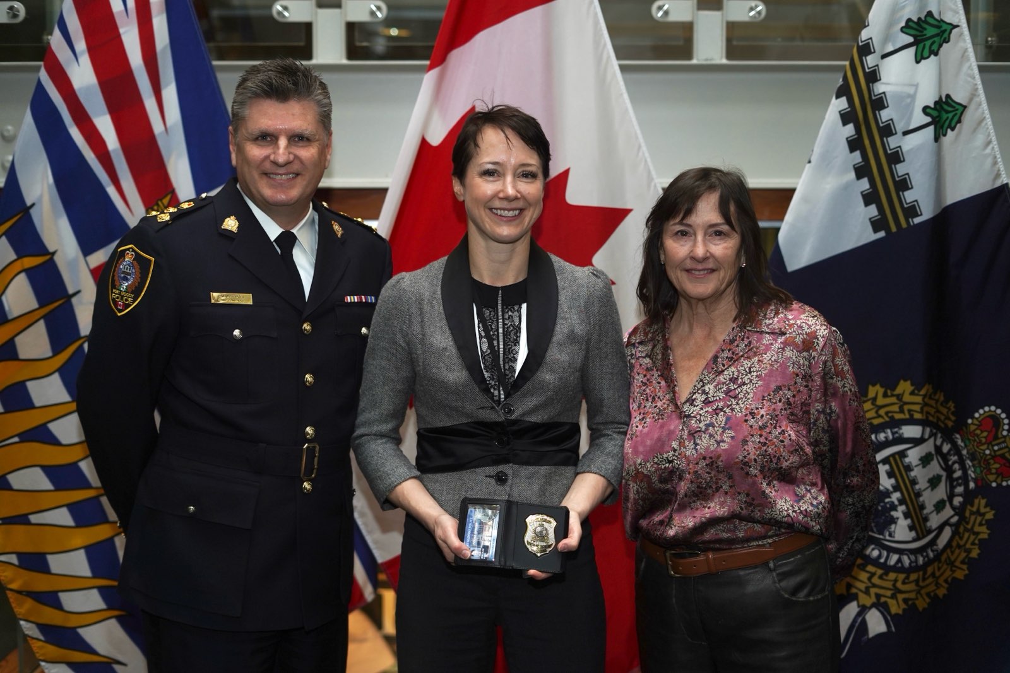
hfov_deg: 39.6
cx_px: 505
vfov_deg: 27.0
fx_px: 1403
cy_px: 336
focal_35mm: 50
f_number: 2.2
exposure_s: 1/200
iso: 400
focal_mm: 50
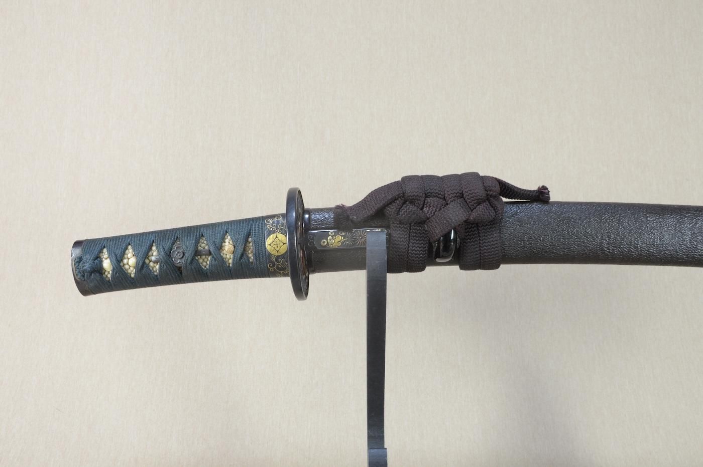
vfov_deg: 43.5
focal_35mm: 30
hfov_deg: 62.0
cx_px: 352
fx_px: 585
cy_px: 234
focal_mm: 20
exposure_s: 1/1.6
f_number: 11
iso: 400
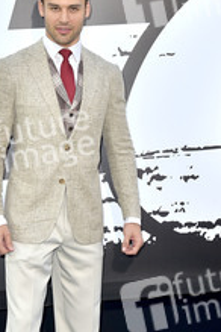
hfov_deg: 18.6
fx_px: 672
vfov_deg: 27.5
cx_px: 61
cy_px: 223
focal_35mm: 73
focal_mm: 40
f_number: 6.3
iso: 250
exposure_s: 1/250
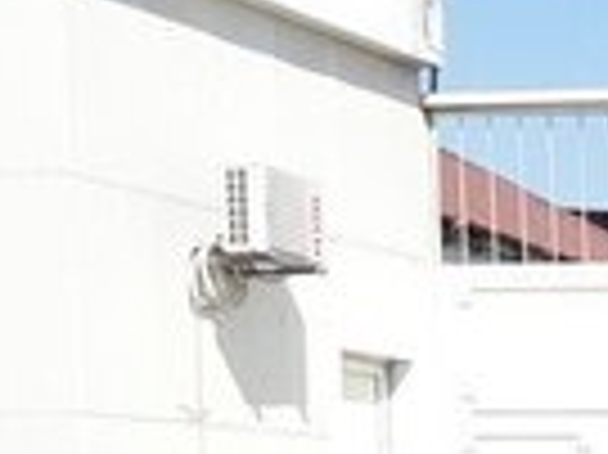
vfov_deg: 10.2
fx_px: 2404
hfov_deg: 12.0
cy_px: 834
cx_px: 1401
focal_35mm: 137
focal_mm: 3.7
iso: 40
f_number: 1.9
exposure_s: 1/1290
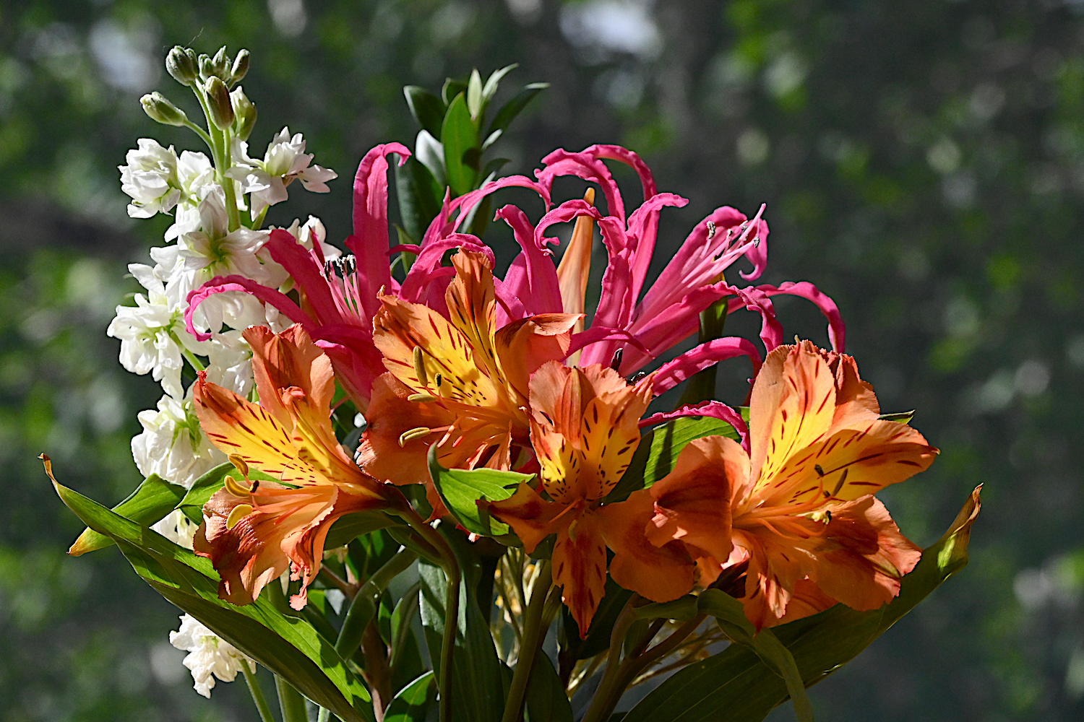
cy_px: 361
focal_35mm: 140
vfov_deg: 9.8
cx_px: 542
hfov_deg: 14.7
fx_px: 4200
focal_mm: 93
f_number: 11
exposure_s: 1/4000
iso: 3200
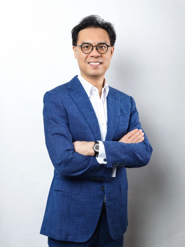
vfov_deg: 32.7
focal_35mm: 59
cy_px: 124
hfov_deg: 24.8
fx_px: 420
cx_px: 92
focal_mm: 75
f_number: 8
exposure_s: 1/160
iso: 200
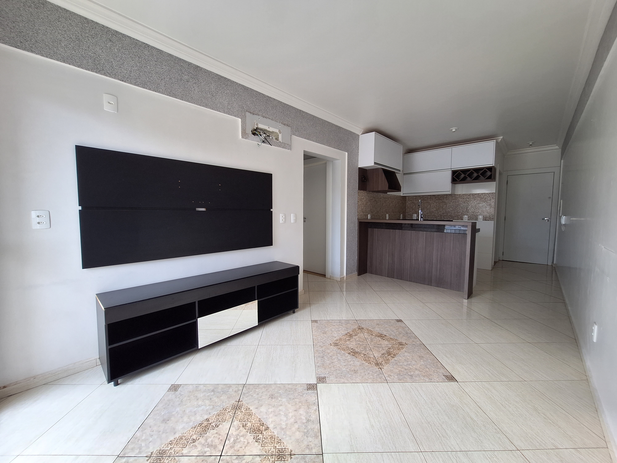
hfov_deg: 106.2
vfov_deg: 89.9
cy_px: 232
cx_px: 308
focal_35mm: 13
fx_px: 232
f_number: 2.2
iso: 64
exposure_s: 1/40
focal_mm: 1.74
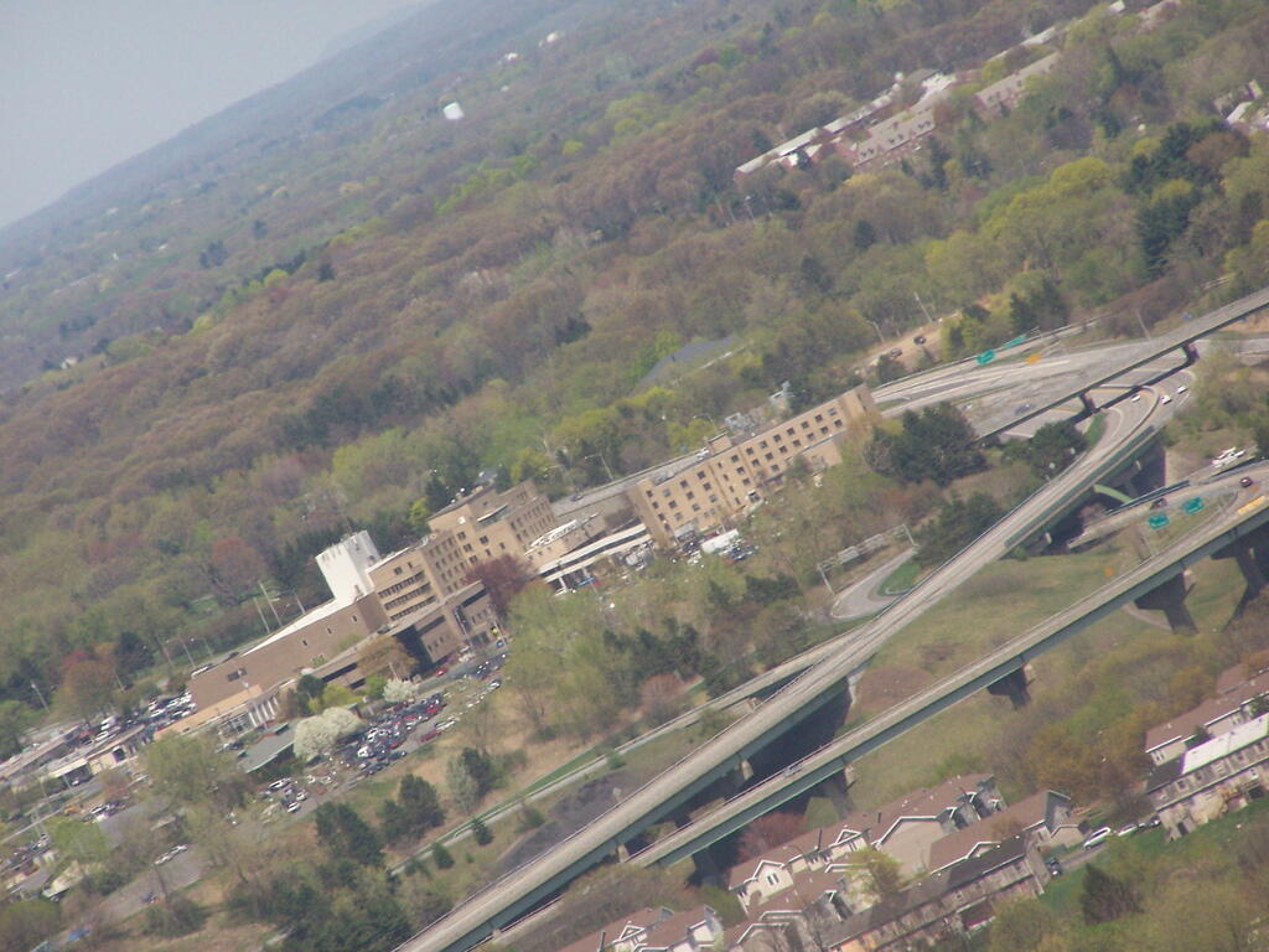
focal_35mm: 380
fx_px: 13931
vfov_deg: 3.9
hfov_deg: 5.2
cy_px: 476
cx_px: 634
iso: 200
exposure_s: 1/640
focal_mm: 63
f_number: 5
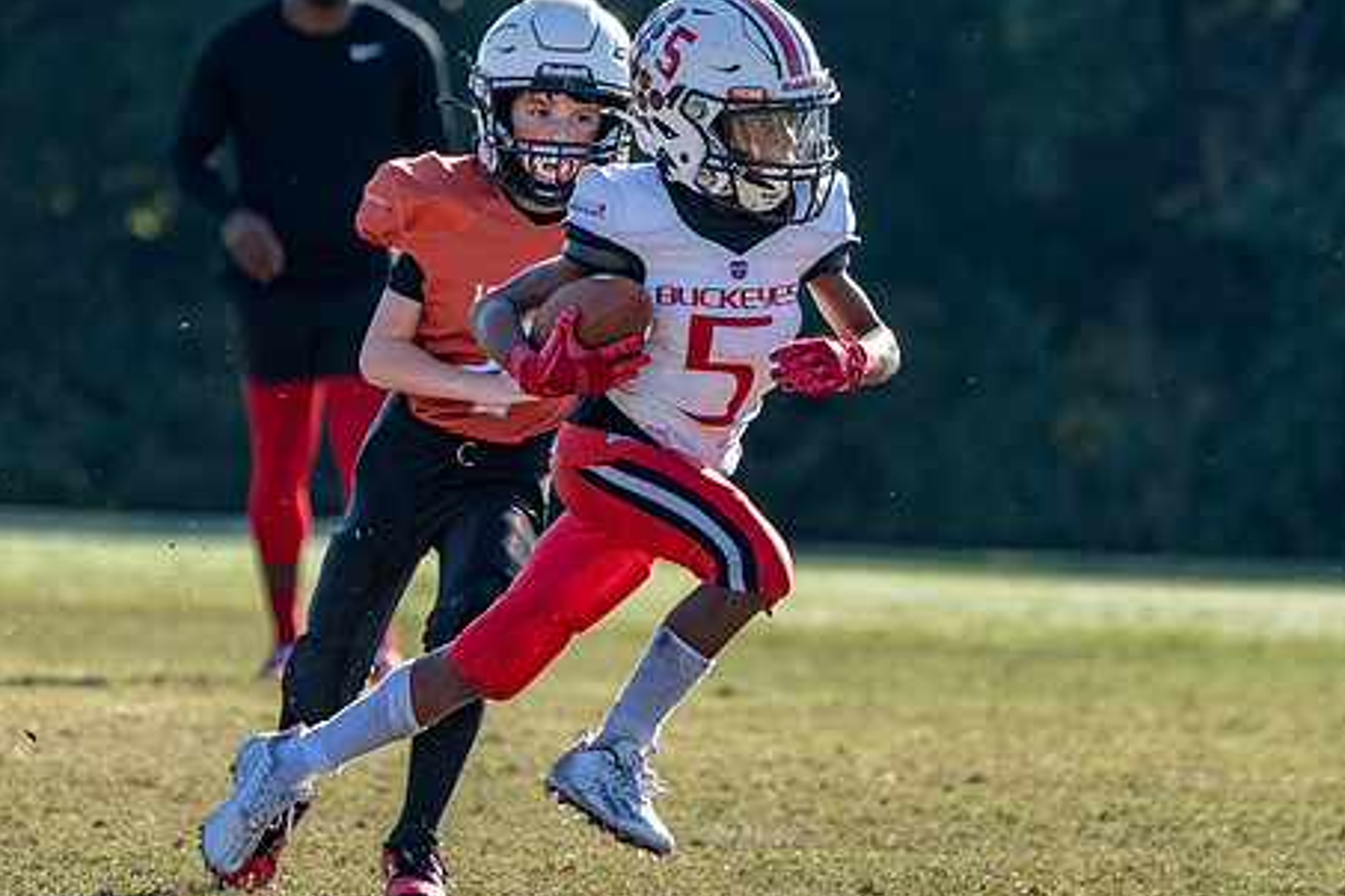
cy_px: 420
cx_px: 652
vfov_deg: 3.1
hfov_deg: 4.6
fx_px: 16624
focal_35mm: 445
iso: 500
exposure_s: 1/1600
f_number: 5.6
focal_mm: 259
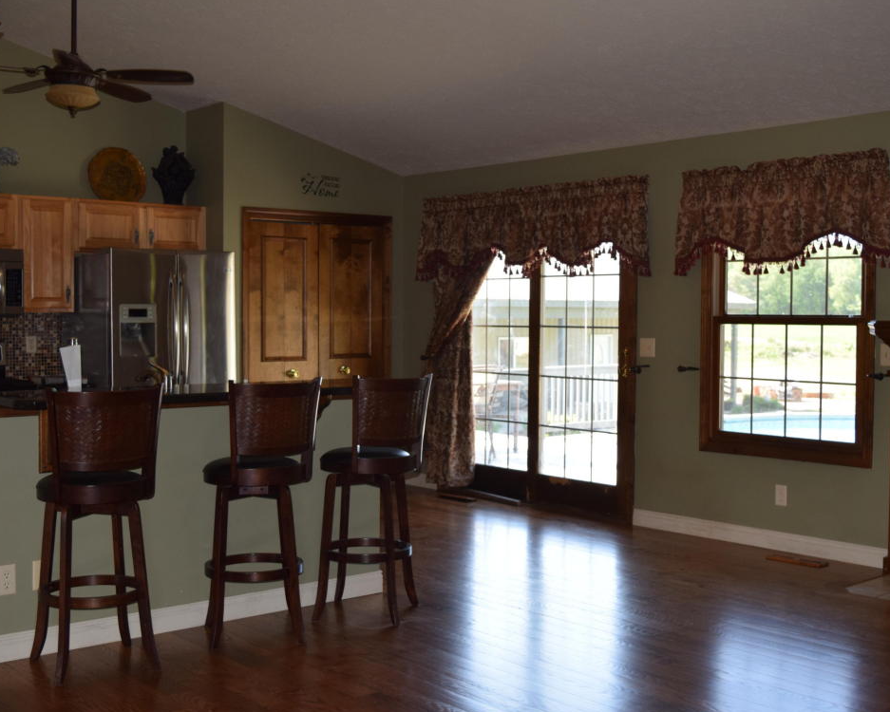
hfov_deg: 41.1
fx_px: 1186
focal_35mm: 45
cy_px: 352
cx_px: 443
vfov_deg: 33.4
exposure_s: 1/125
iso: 450
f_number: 5.6
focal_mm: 26
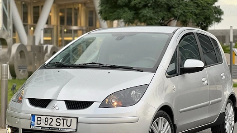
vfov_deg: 12.6
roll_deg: +0.2
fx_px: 603
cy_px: 77
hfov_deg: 22.2
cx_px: 114
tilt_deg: -1.2
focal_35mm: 96
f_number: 2.8
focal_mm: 9
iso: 125
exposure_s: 1/121
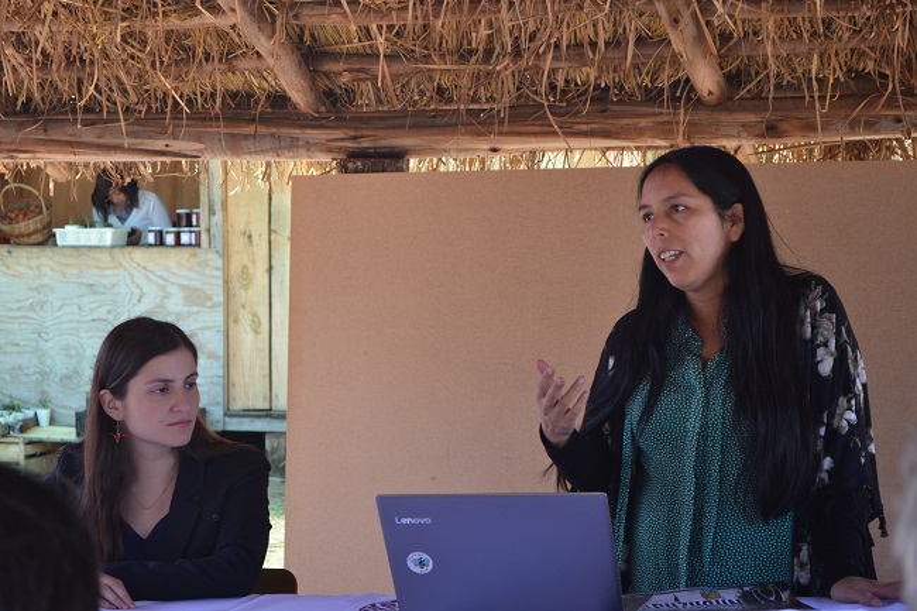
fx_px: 2101
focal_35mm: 82
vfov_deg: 16.5
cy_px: 306
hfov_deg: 24.6
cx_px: 458
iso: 400
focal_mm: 55
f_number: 5.6
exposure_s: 1/125
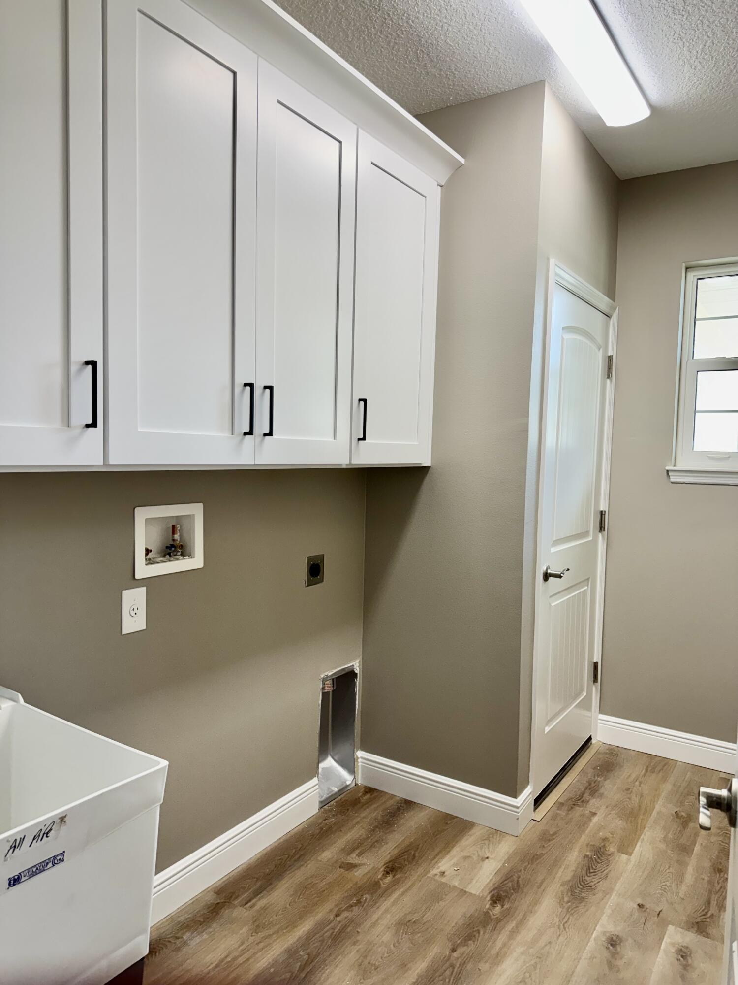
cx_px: 369
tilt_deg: -4.6
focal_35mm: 24
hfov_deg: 56.8
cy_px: 492
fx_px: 682
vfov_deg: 71.6
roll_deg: -1.4
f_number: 1.78
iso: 100
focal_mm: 6.76
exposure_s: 1/120
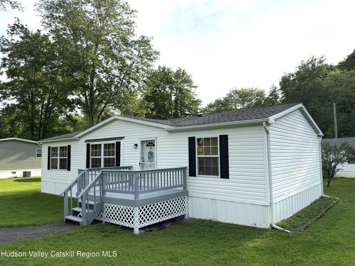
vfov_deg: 54.9
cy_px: 133
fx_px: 256
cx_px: 178
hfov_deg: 69.4
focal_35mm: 25
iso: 100
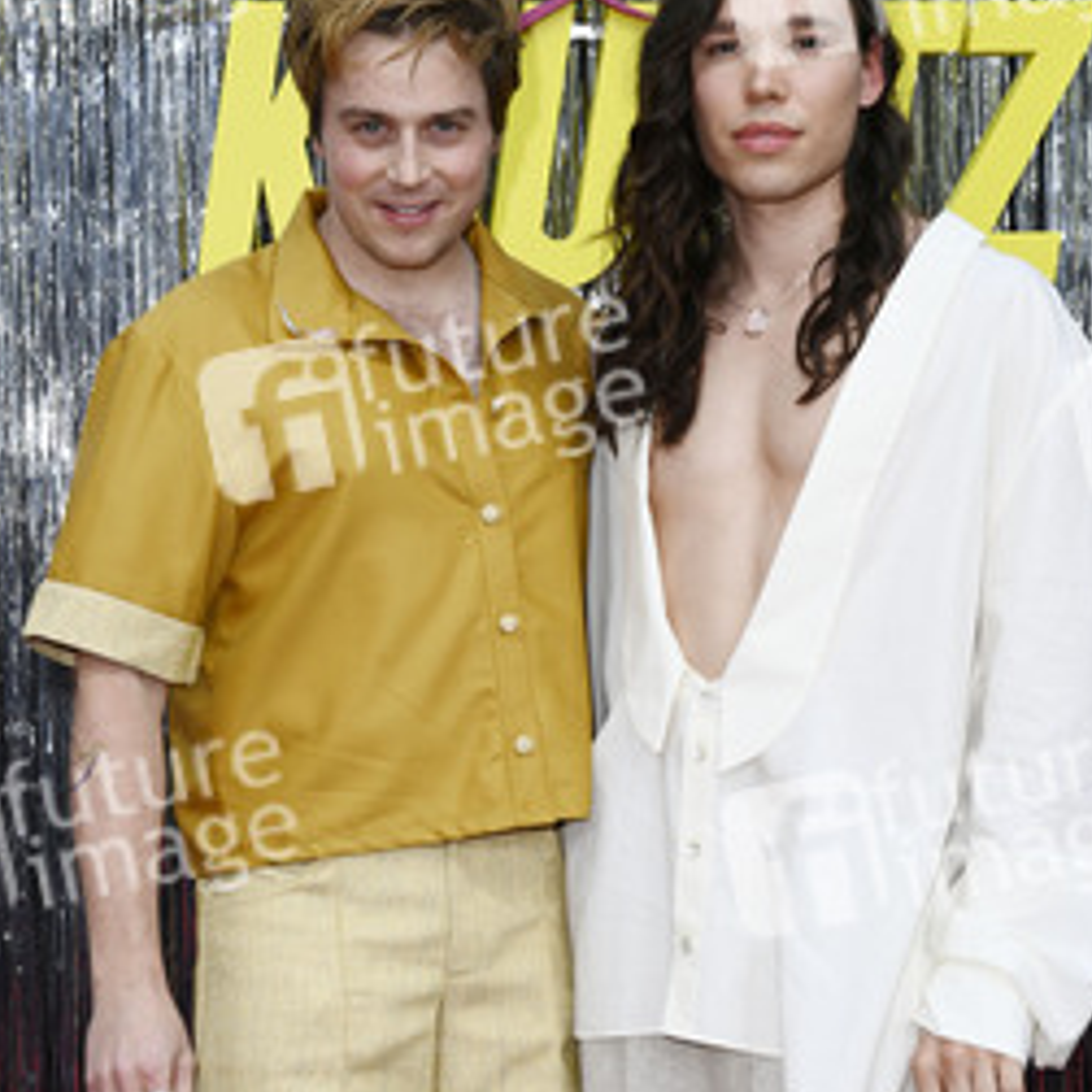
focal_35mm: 84
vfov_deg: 20.6
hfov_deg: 20.6
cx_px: 548
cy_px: 618
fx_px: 2998
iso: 400
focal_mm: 62
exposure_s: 1/320
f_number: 5.6
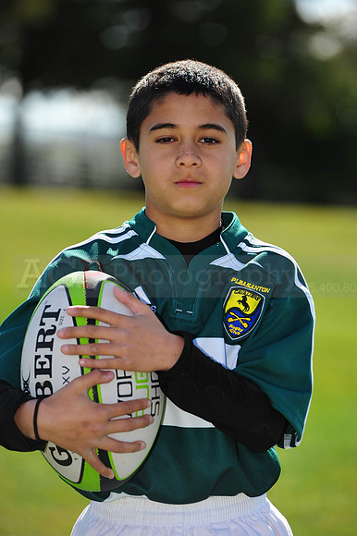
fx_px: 2978
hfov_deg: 6.9
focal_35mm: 200
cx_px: 178
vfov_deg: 10.3
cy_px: 268
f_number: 4.5
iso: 200
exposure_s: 1/800
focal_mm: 200
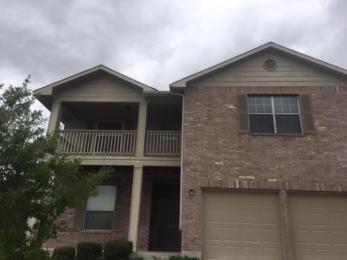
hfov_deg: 61.7
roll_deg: -3.0
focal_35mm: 29
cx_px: 174
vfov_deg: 48.2
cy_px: 130
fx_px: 291
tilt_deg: +22.6
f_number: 2.2
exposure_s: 1/2404
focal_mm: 4.15
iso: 25
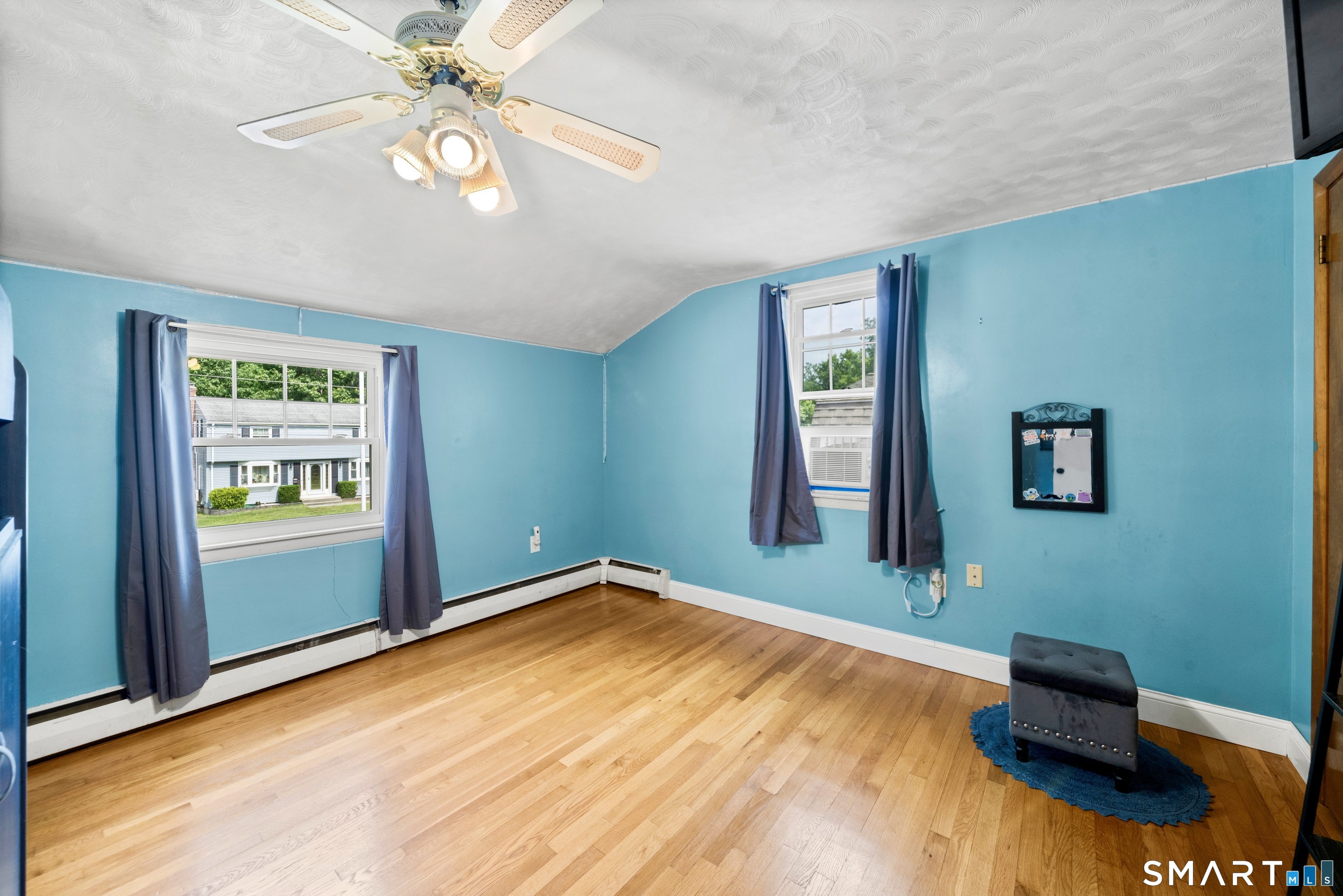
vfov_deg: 85.4
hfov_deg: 108.3
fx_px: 485
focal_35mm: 13
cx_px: 672
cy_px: 448
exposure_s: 1/3
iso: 320
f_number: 9
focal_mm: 13
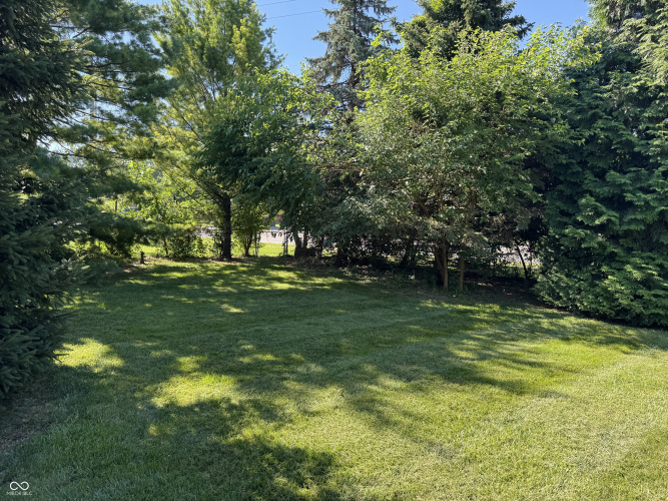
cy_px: 250
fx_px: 463
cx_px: 334
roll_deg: -0.7
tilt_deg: -4.2
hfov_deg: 71.6
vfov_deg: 56.8
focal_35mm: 24
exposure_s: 1/499
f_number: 1.78
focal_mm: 6.76
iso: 80
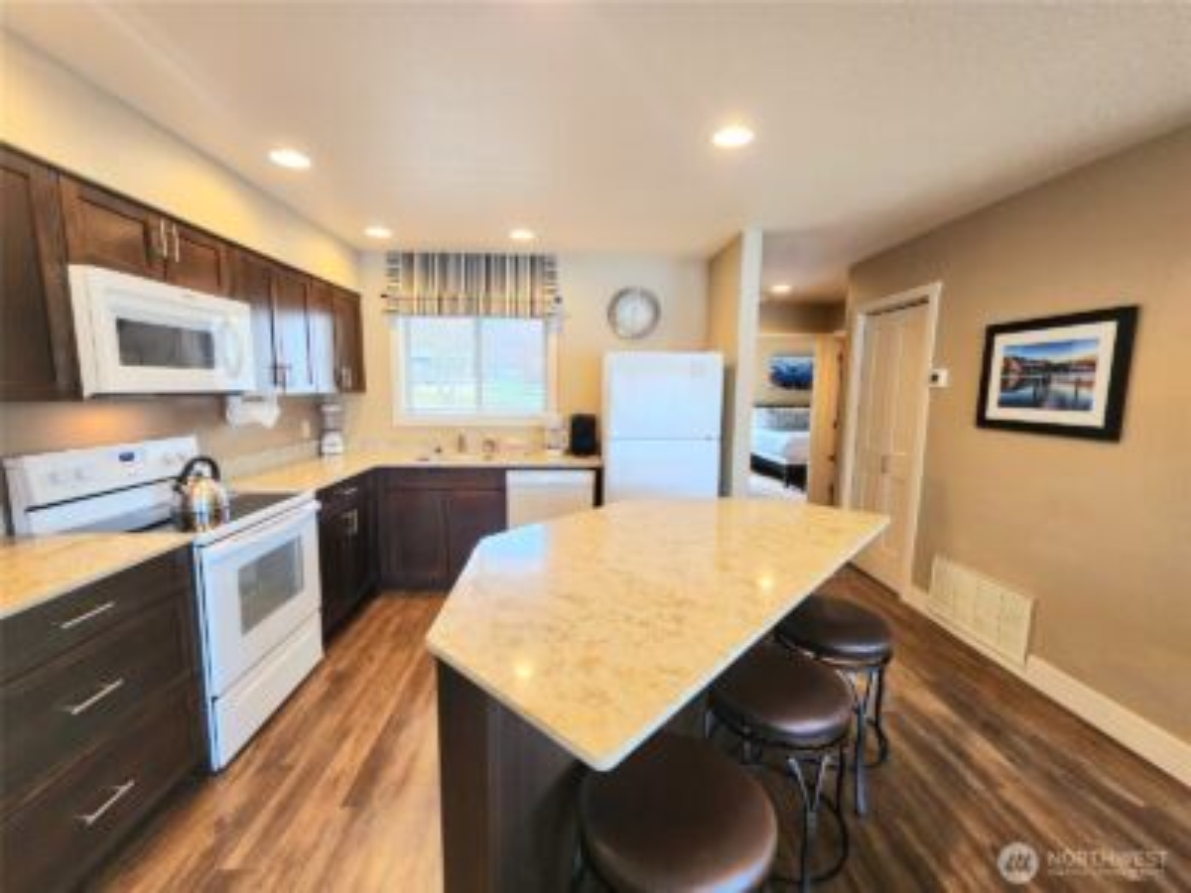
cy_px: 446
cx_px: 596
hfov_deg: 106.2
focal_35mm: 13
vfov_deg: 89.9
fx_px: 447
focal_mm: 2.2
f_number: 2.2
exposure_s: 1/60.2
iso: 160
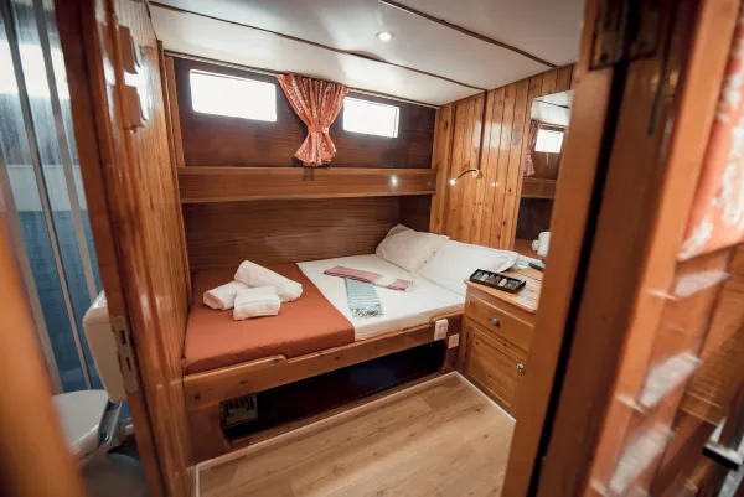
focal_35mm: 14
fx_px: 290
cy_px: 248
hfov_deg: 104.2
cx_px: 372
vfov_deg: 81.3
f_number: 2.8
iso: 640
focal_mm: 14
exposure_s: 1/80
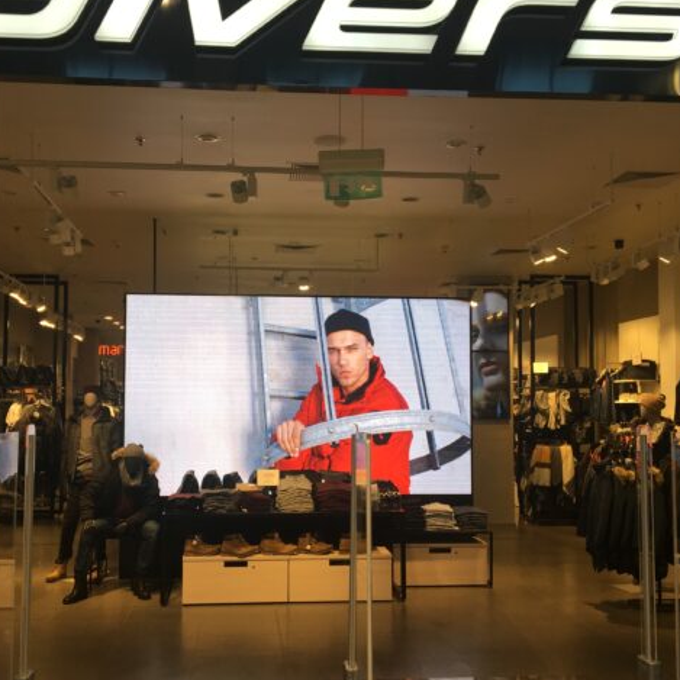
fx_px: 933
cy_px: 355
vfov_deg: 40.0
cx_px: 331
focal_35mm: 42
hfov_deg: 40.0
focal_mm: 4.15
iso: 40
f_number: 2.2
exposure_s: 1/100
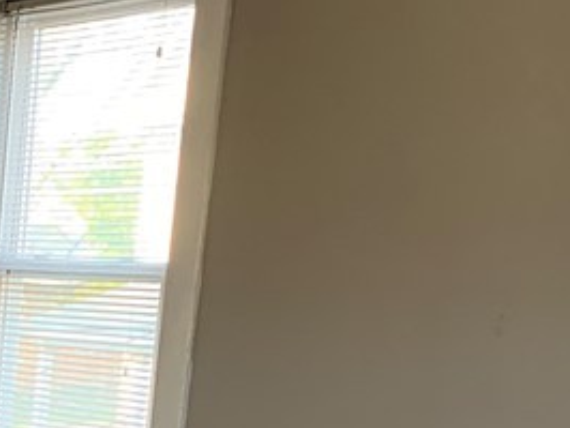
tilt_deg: -15.2
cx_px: -405
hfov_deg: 16.8
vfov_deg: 13.7
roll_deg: -1.3
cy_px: 681
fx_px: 1648
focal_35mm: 100
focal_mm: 4.25
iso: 100
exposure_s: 1/60
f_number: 1.8
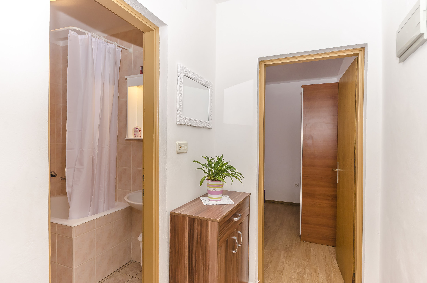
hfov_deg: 85.5
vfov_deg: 63.0
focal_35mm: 20
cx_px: 214
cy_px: 142
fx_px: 231
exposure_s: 1/80
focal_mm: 13
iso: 160
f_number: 7.1
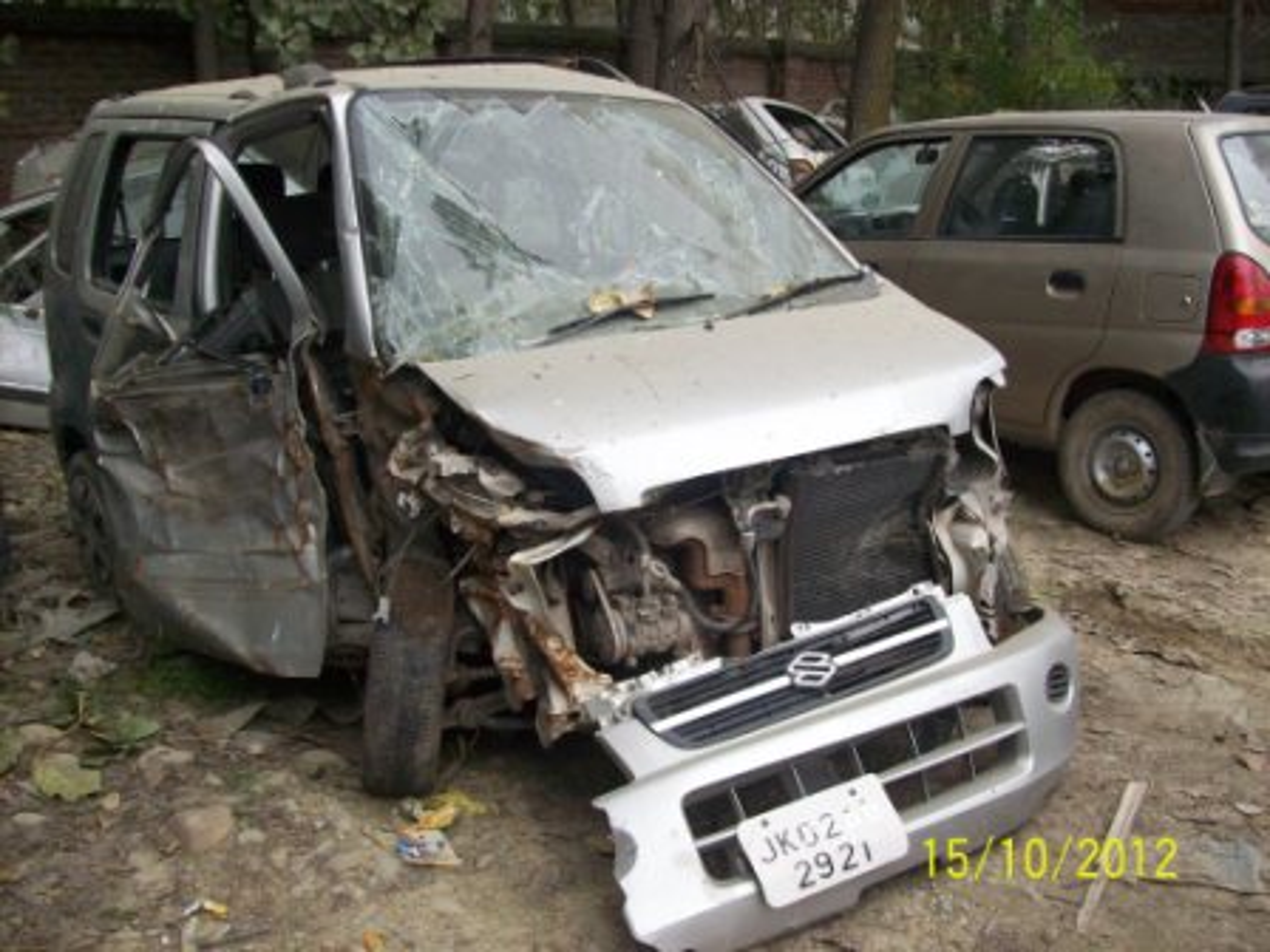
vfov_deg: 39.7
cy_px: 476
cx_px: 635
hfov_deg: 51.4
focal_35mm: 36
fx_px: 1321
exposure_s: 1/130
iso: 200
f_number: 2.7
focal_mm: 6
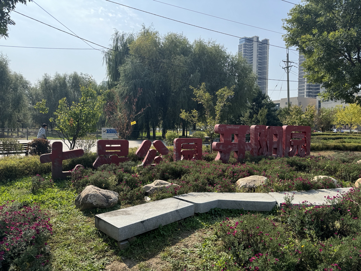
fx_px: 250
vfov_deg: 56.9
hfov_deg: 71.6
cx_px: 180
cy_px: 136
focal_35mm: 24
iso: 80
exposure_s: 1/2833
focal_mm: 6.76
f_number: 1.78
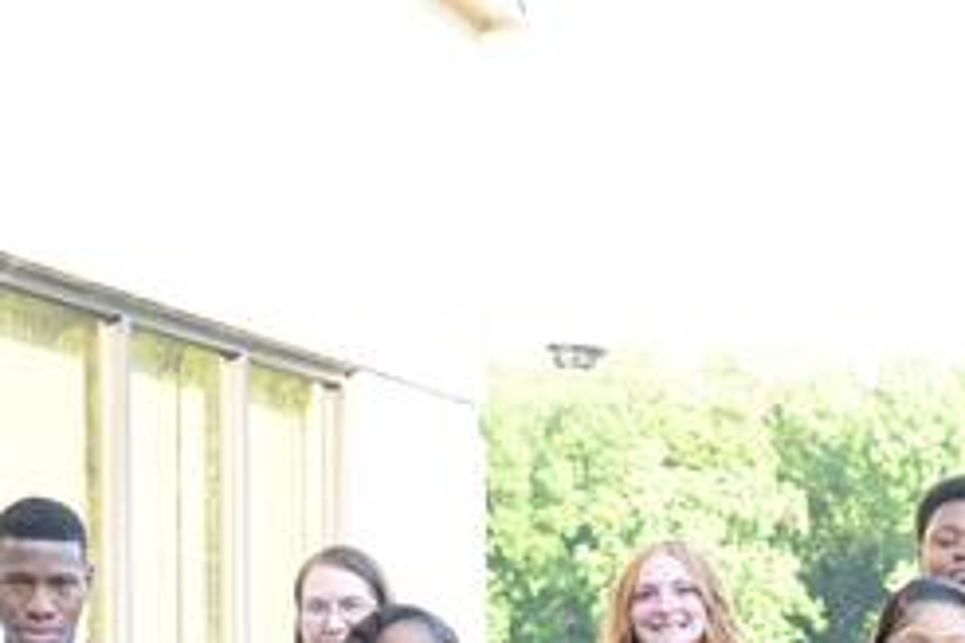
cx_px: 941
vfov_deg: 10.1
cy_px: 915
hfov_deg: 15.3
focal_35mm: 132
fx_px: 3528
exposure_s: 1/500
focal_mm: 27
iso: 500
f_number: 2.8
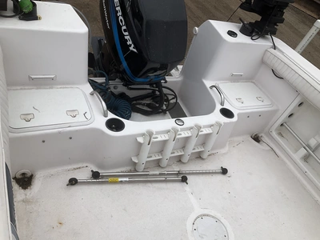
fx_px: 268
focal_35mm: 29
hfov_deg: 61.7
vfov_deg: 48.2
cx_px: 160
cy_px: 120
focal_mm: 3
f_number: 1.8
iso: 25
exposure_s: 1/2320
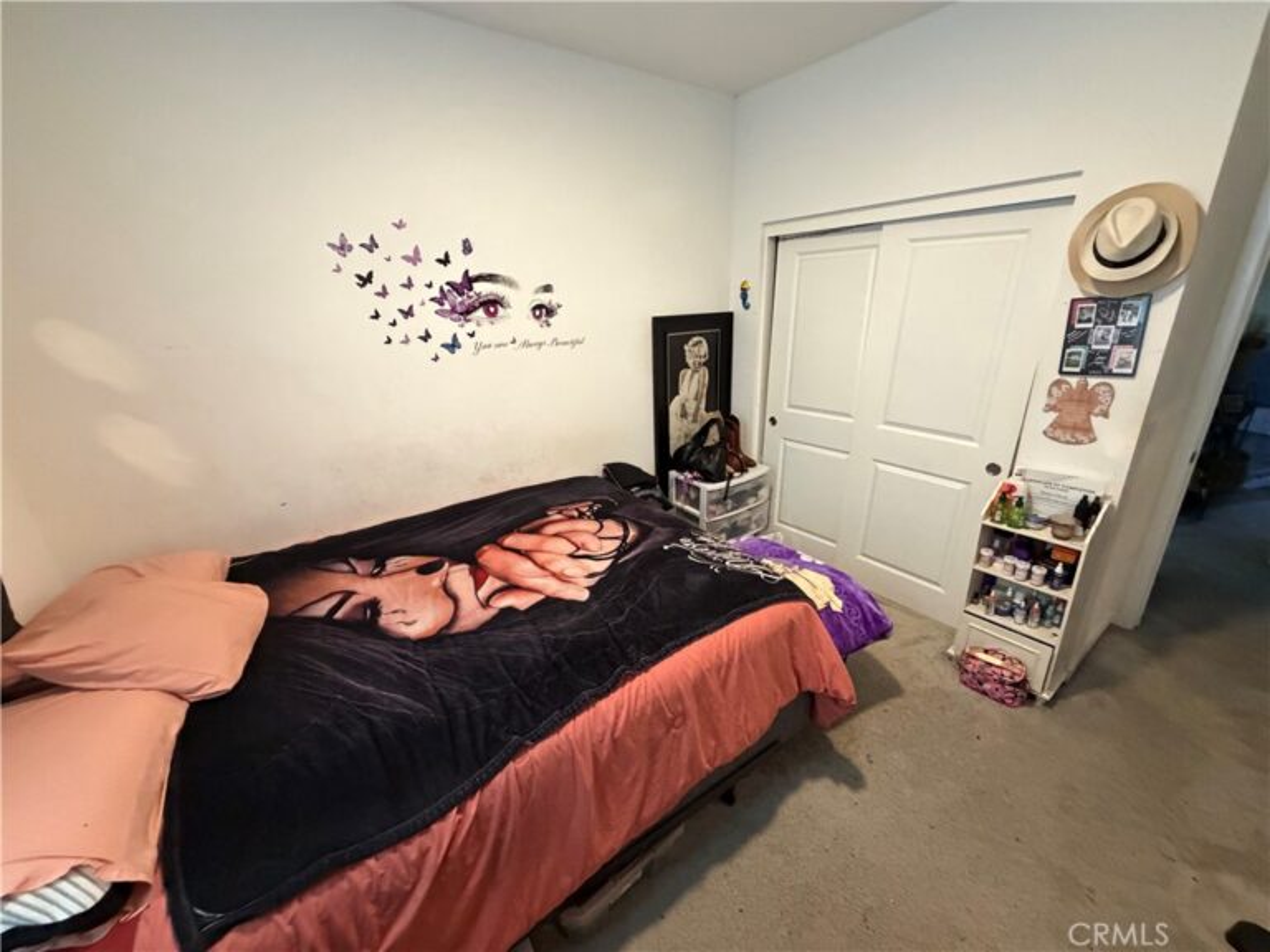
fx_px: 514
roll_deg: +3.0
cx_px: 635
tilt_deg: -18.7
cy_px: 476
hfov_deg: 102.1
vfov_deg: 85.7
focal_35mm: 14
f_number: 2.2
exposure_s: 1/60
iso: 640
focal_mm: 2.22
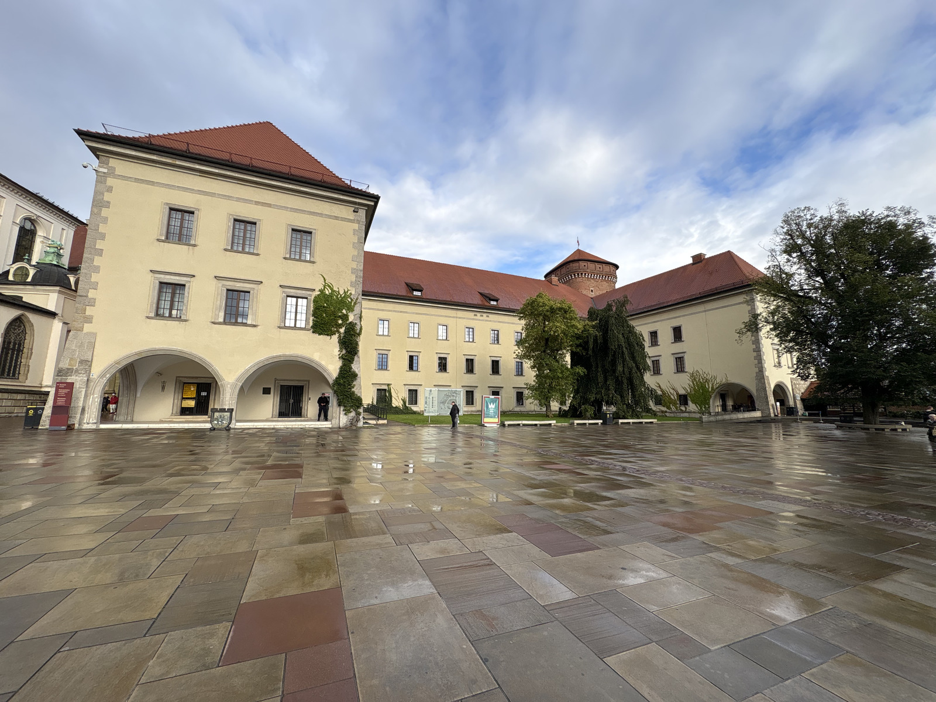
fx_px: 379
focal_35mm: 14
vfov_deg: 85.7
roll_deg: +0.1
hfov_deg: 102.1
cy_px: 351
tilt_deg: +9.5
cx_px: 468
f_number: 2.2
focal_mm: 2.22
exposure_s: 1/821
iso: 50
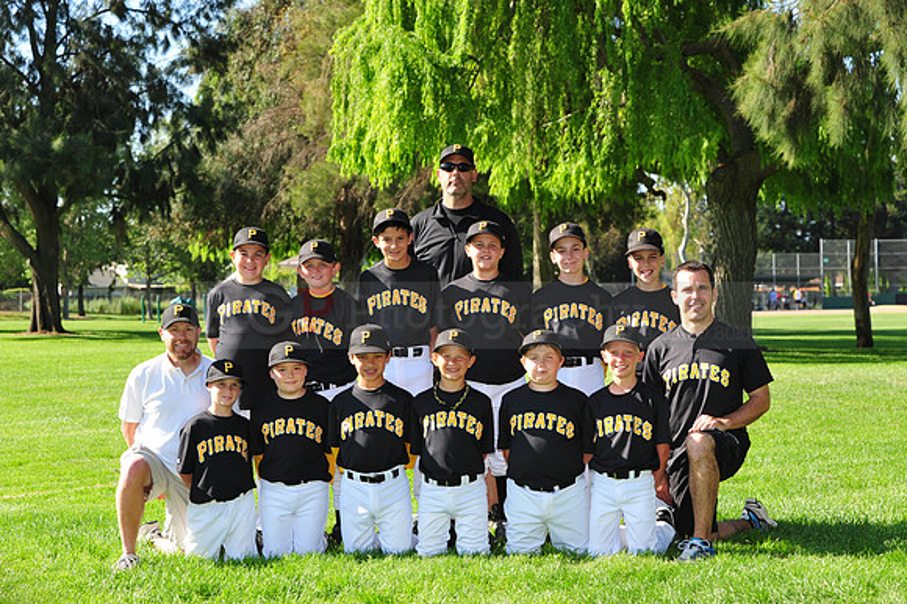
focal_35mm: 80
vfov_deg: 17.0
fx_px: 2014
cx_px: 454
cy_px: 302
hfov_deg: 25.4
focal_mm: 80
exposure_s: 1/250
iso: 200
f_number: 7.1
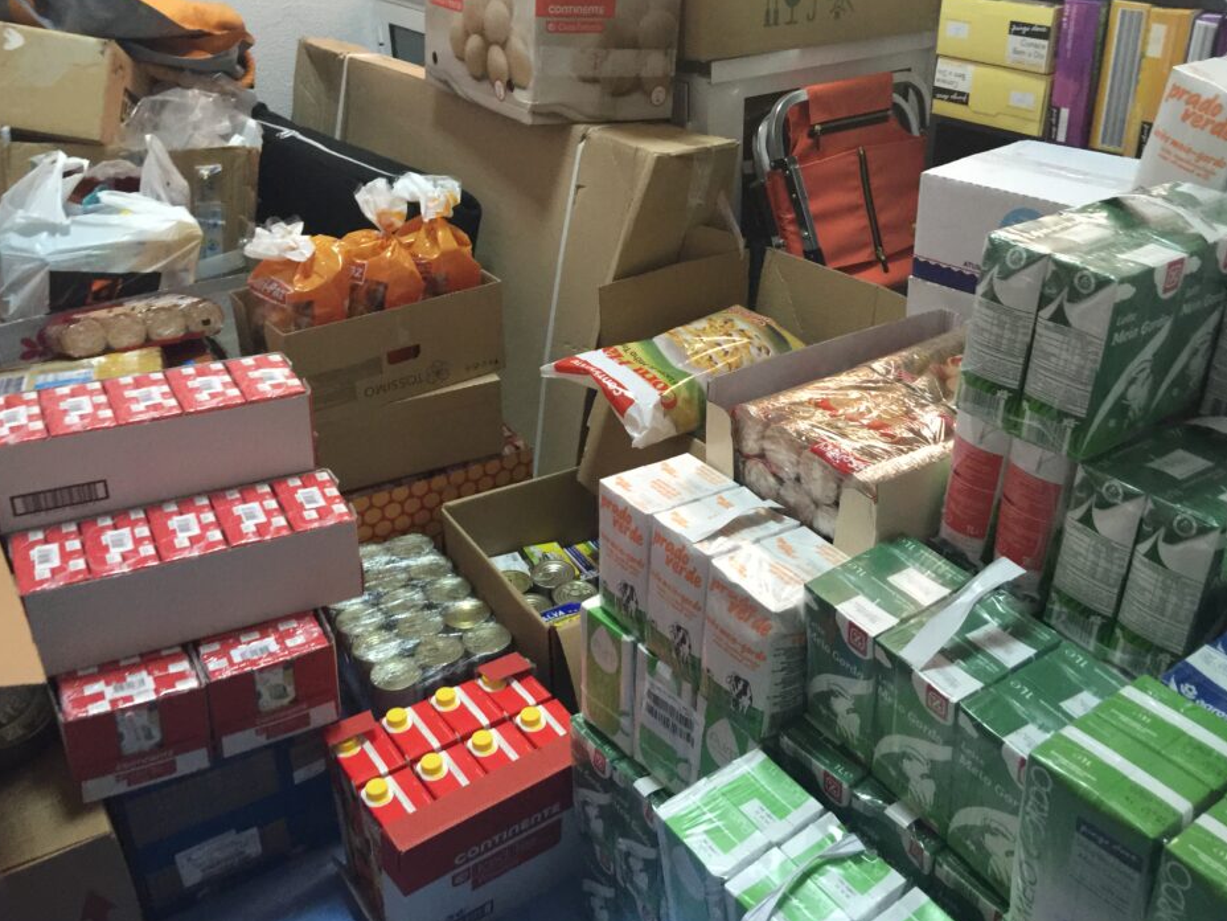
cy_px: 431
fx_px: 1134
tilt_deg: -27.7
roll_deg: -1.0
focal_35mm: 32
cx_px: 644
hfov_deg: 56.8
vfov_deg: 44.1
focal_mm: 4.15
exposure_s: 1/17
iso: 100
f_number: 2.2
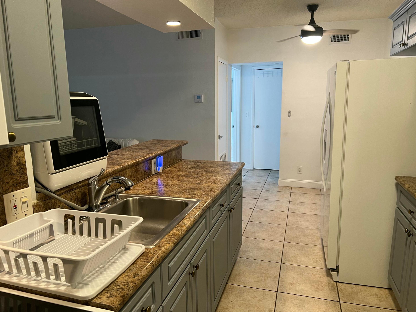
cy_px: 156
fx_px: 312
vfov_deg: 53.1
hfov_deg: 67.3
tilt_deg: -10.8
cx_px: 208
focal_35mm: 26
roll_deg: +1.4
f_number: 1.5
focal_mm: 5.7
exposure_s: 1/60
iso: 100
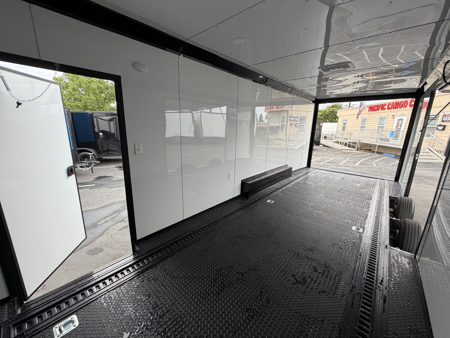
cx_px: 225
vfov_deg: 85.7
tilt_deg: -13.8
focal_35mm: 14
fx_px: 182
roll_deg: -0.8
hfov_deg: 102.1
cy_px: 169
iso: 80
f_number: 2.2
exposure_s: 1/121
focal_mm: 2.22
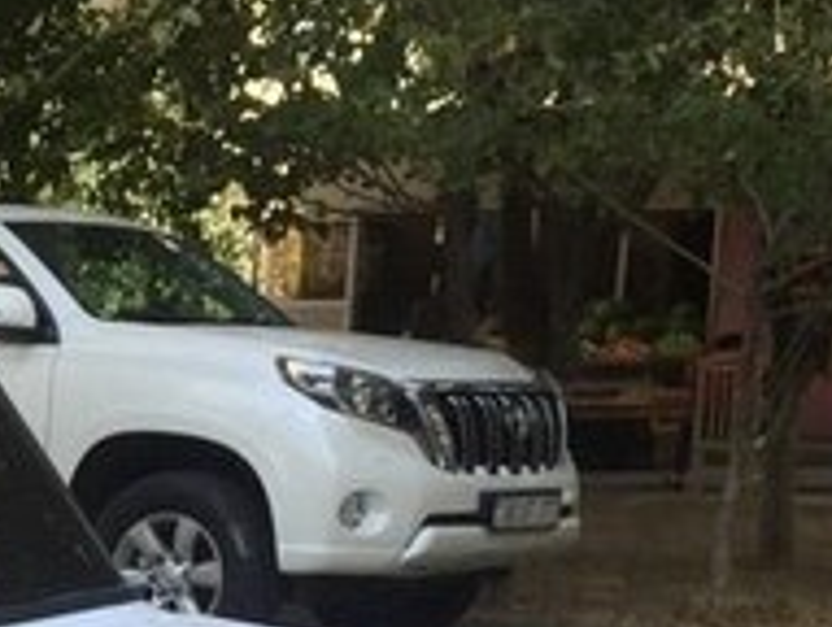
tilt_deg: -13.6
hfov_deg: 17.5
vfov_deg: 14.0
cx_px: -436
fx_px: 2408
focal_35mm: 100
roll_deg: +0.9
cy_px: 921
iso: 32
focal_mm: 4.15
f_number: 2.2
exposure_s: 1/860
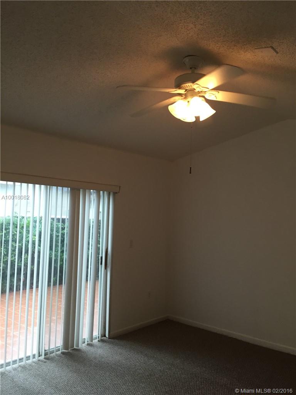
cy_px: 198
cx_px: 148
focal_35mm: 29
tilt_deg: +4.0
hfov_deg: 48.2
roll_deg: -1.1
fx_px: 331
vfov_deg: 61.7
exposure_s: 1/30
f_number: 2.2
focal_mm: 4.15
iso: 40
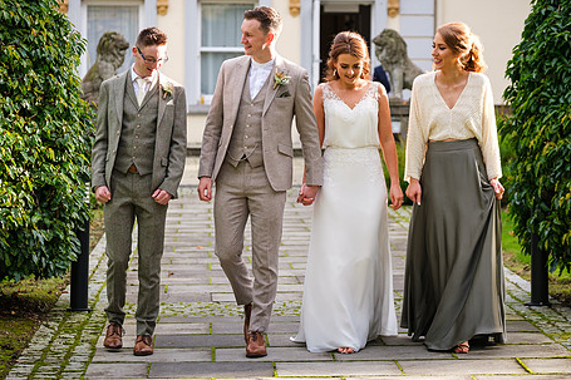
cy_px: 156
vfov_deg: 9.7
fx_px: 2235
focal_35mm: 141
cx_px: 277
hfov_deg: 14.6
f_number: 2.8
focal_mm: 71.5
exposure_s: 1/500
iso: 250
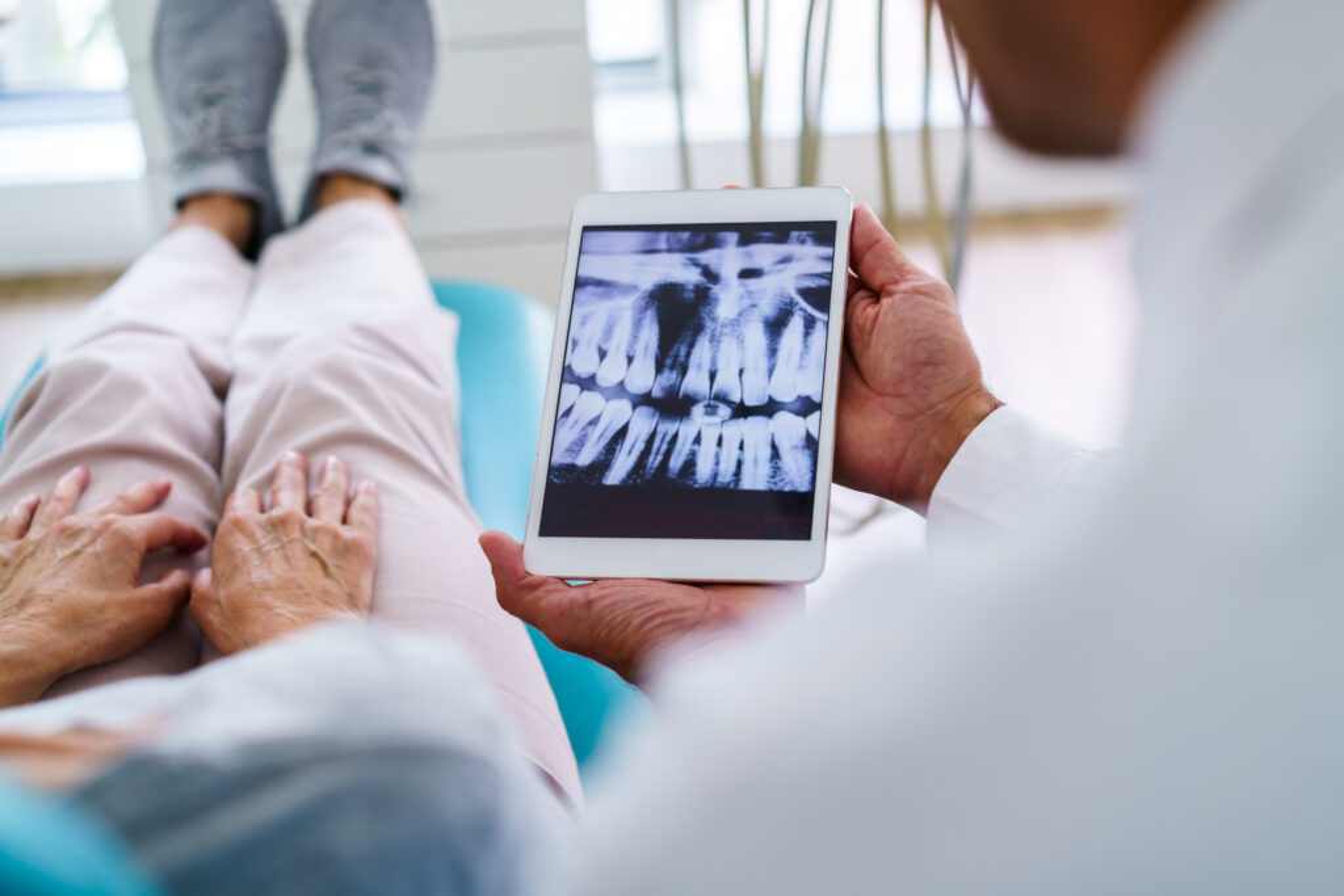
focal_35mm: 55
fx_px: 2053
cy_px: 448
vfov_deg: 24.6
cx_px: 672
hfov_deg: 36.2
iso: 100
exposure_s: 1/100
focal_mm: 55
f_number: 3.2
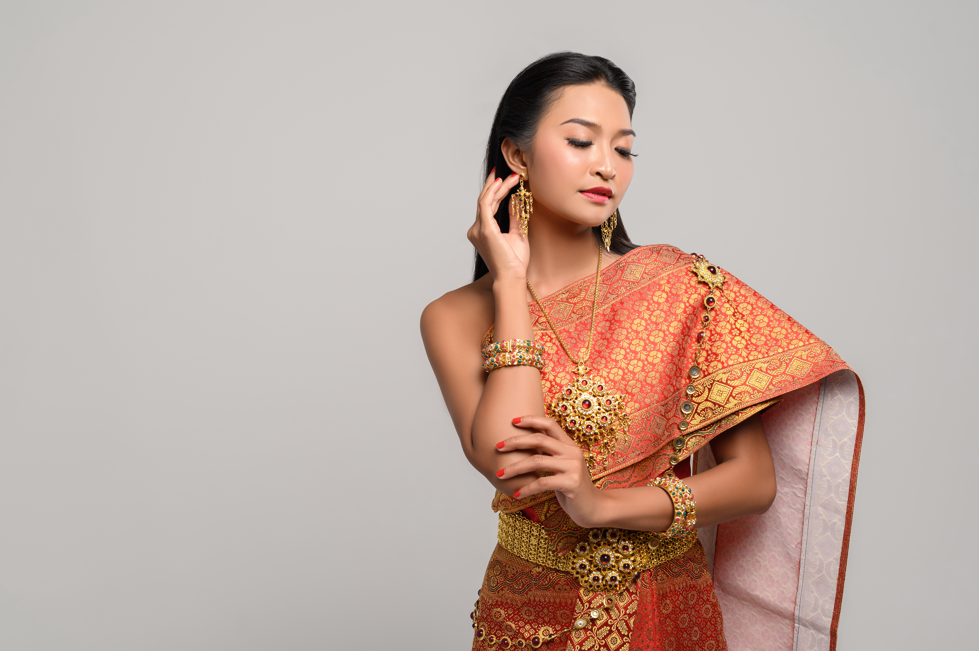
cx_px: 490
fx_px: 1359
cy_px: 326
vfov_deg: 27.0
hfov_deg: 39.6
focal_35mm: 50
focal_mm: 50
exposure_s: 1/125
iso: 100
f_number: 7.1
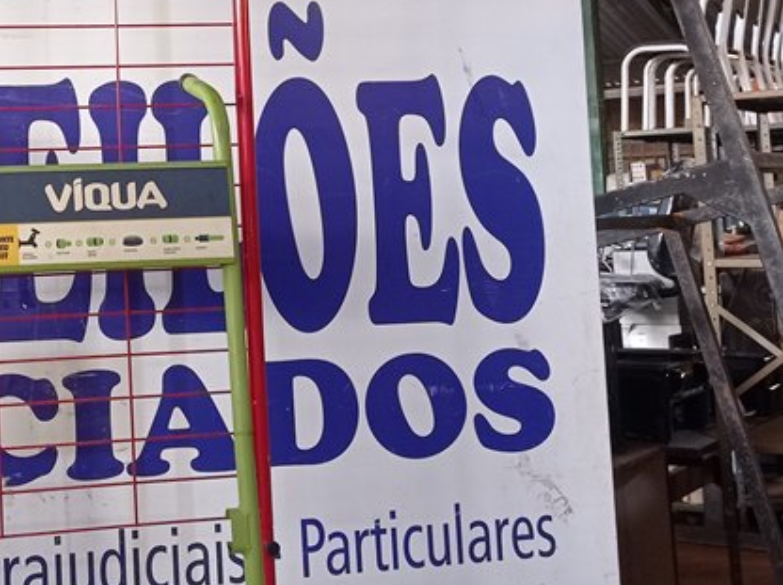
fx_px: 1559
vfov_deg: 20.9
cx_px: 30
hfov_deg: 26.9
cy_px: 90
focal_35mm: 69
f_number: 1.79
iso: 249
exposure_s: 1/30
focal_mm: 4.7
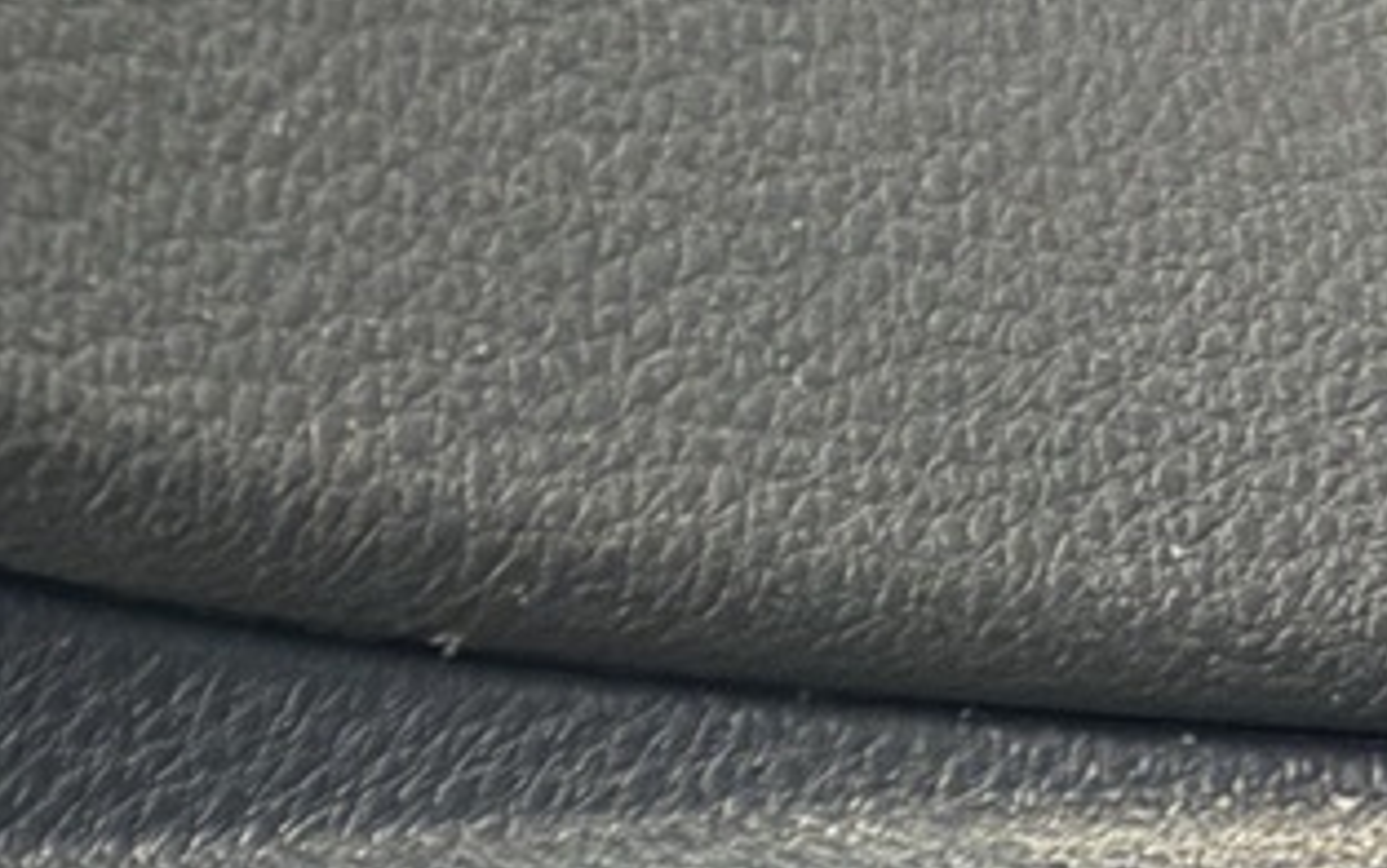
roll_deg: -0.8
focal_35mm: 117
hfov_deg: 14.2
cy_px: 2214
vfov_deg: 9.7
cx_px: -1569
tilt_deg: -20.2
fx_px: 4425
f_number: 1.78
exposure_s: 1/14
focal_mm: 6.76
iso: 2500
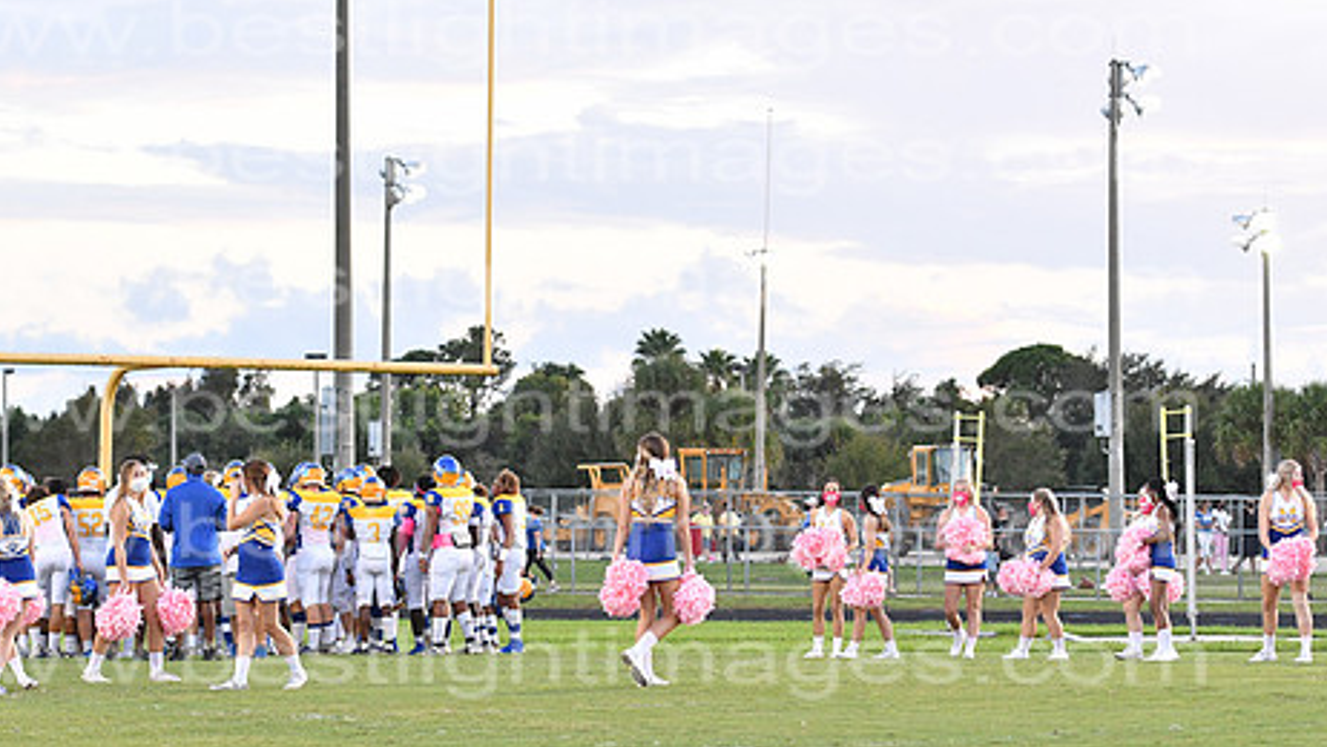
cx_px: 554
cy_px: 349
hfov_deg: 15.6
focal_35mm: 138
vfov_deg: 8.8
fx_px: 4856
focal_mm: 70
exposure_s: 1/640
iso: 1600
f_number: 4
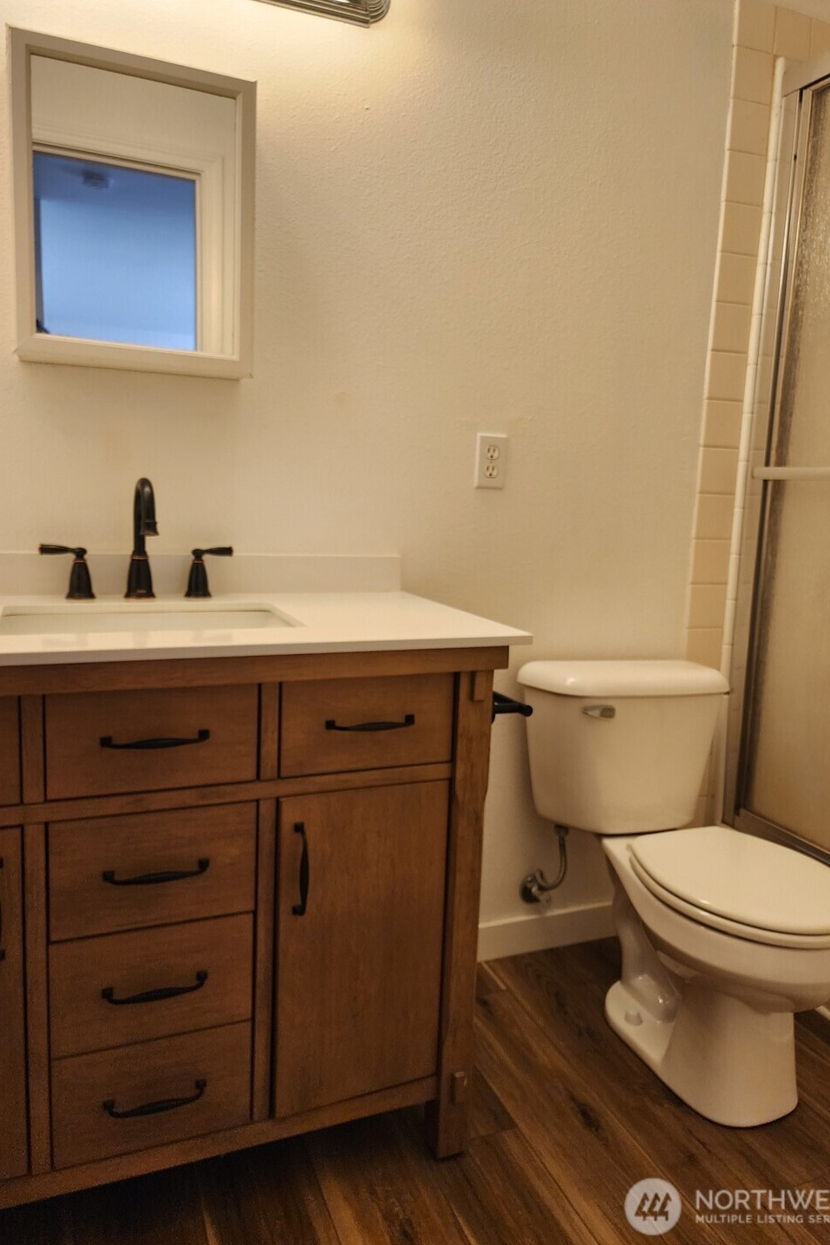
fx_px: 830
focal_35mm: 24
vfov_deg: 73.7
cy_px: 622
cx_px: 422
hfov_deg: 53.1
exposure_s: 1/120
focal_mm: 6.4
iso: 320
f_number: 1.8
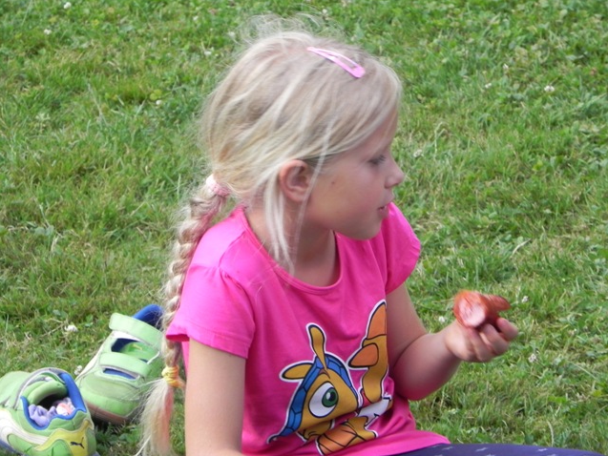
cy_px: 228
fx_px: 3742
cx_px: 304
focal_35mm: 213
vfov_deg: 7.0
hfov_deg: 9.3
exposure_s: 1/127
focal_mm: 37.7
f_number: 4.5
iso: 160
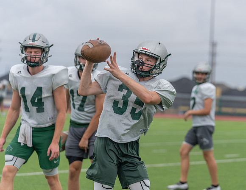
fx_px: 1139
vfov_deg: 9.5
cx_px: 149
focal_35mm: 158
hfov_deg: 12.3
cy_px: 91
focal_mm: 138
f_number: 3.5
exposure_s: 1/1250
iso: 200
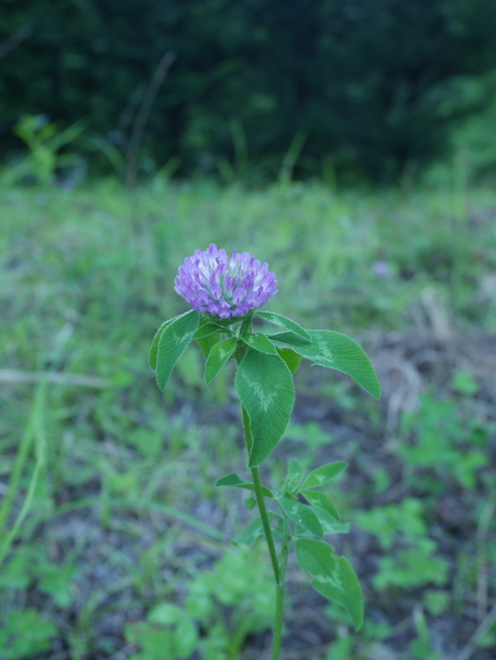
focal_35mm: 40
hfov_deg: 36.0
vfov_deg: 46.8
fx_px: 763
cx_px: 248
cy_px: 330
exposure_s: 1/125
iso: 200
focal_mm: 20
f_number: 5.6
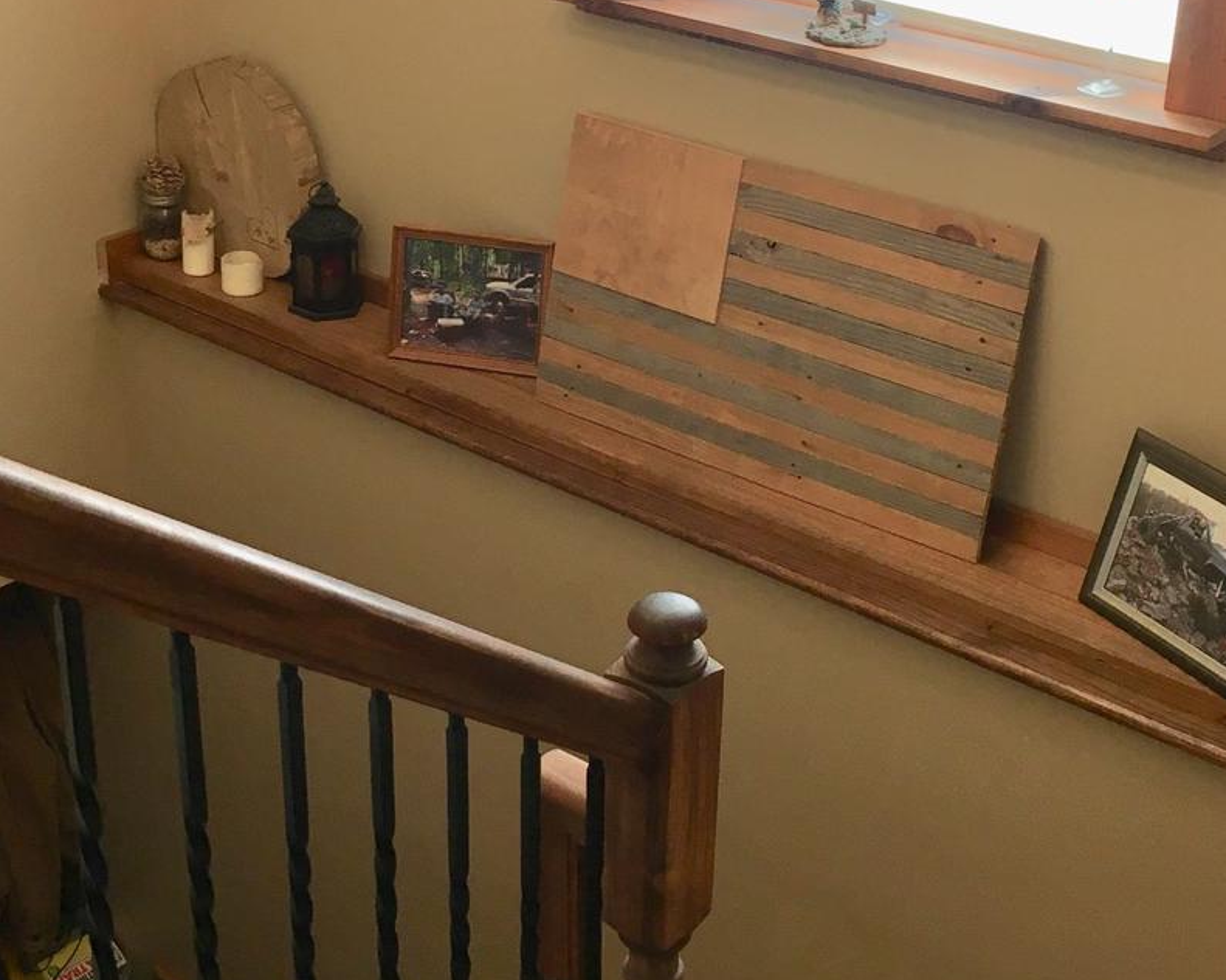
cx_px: 618
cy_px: 352
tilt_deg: -24.5
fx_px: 1995
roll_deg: -2.1
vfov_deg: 27.5
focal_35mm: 55
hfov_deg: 34.2
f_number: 2.2
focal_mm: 4.15
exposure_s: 1/40
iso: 25
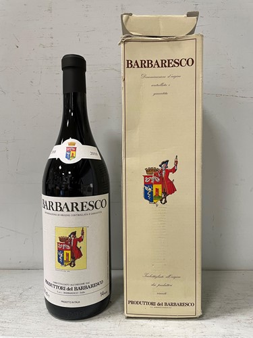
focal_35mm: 26
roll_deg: +0.8
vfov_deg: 67.3
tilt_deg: -2.0
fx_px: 253
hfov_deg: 53.1
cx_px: 126
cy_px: 169
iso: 80
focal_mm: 4.2
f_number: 1.6
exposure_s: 1/50
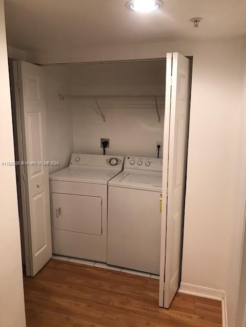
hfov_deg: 49.7
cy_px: 164
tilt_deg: -10.0
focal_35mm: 28
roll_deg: -0.2
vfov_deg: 63.4
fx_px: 265
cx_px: 123
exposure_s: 1/17
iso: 40
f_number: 1.8
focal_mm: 3.99
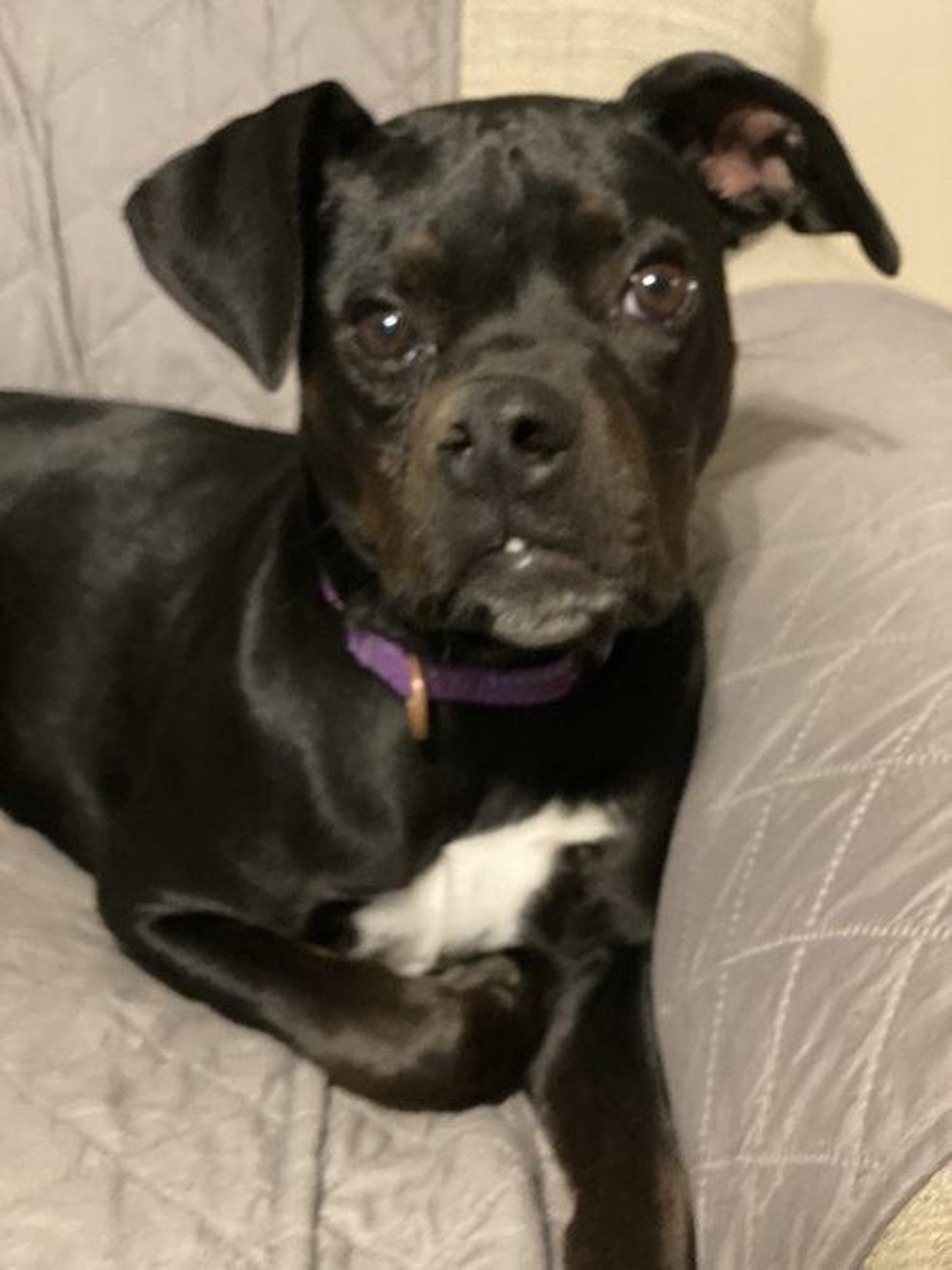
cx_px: 476
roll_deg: -1.9
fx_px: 1907
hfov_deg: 28.0
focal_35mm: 52
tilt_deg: -19.4
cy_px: 635
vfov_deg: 36.8
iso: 640
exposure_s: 1/15
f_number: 2
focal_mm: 6
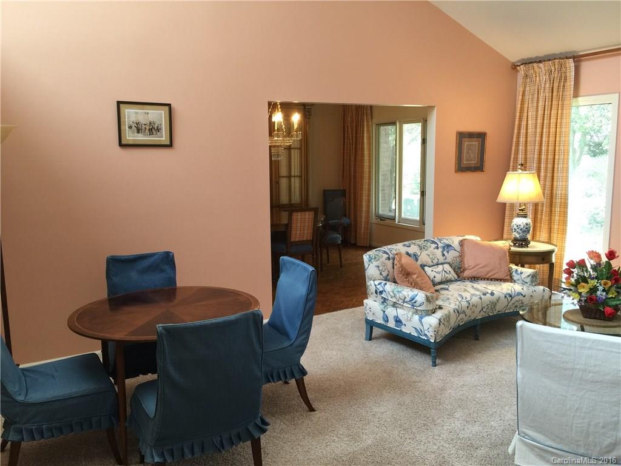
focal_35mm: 29
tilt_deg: -10.1
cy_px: 233
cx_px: 310
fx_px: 520
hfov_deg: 61.7
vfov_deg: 48.2
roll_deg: -0.8
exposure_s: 1/30
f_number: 2.2
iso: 50
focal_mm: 4.15
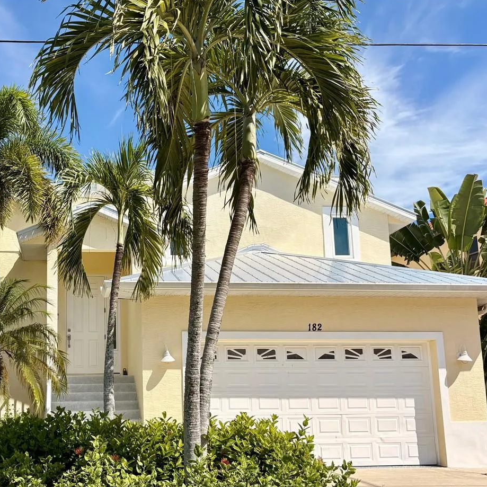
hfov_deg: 40.7
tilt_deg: +8.4
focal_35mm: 40
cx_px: 125
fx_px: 637
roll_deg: +1.3
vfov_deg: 41.5
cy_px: 314
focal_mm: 5.96
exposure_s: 1/3831
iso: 50
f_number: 1.6
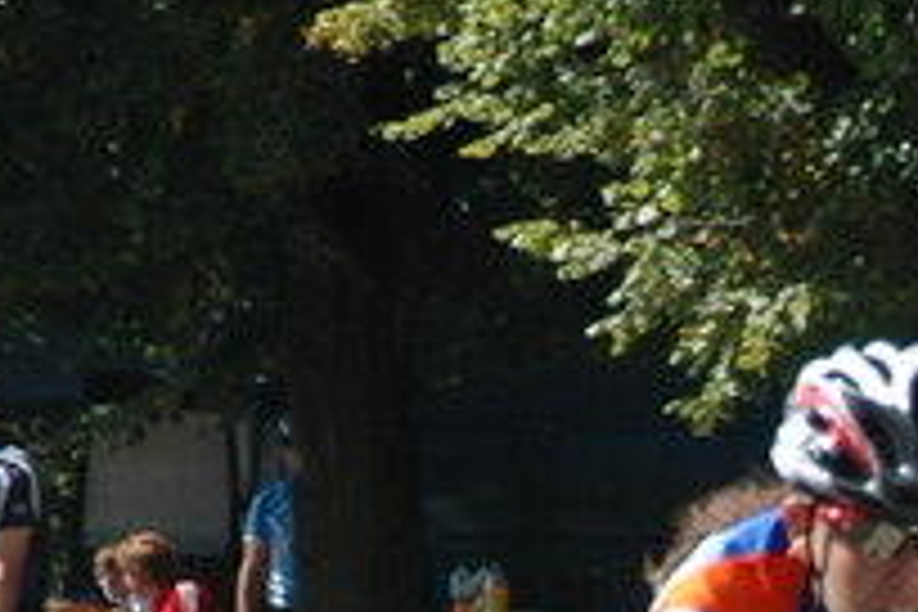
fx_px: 17721
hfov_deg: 2.9
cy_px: 796
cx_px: 2160
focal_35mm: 695
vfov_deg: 2.0
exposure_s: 1/500
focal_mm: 90
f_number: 5.6
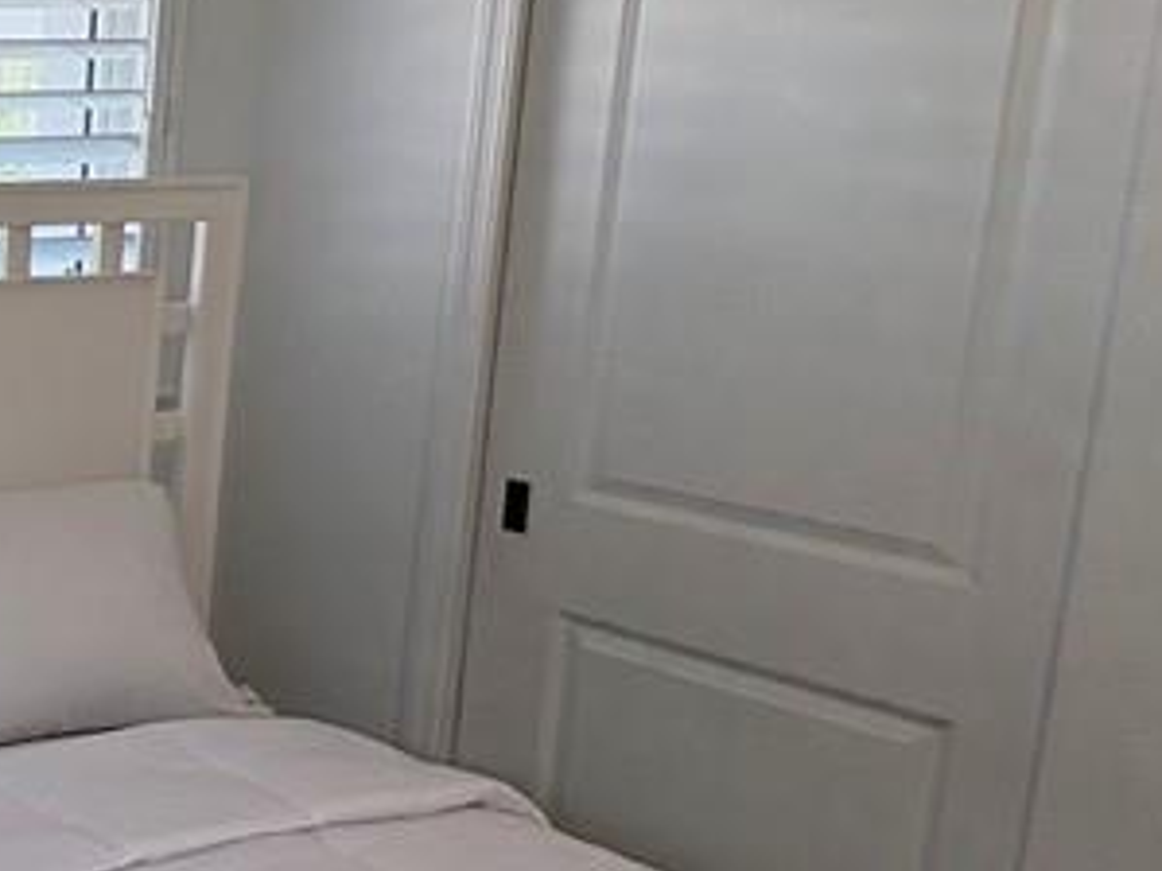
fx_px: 1611
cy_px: 346
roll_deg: -0.3
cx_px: -622
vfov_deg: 30.2
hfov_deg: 26.8
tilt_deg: -8.9
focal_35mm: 48
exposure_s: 1/136
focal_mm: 2.22
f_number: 2.2
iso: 64
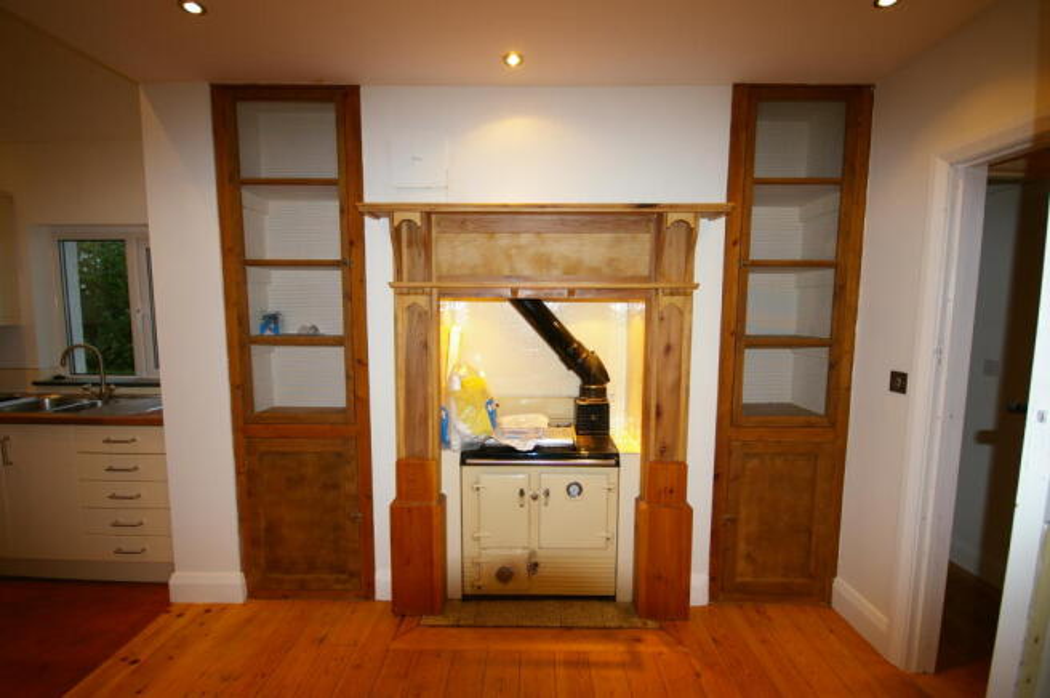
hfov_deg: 100.4
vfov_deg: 77.2
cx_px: 525
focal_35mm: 15
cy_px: 349
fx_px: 437
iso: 200
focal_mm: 10
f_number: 4
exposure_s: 1/20
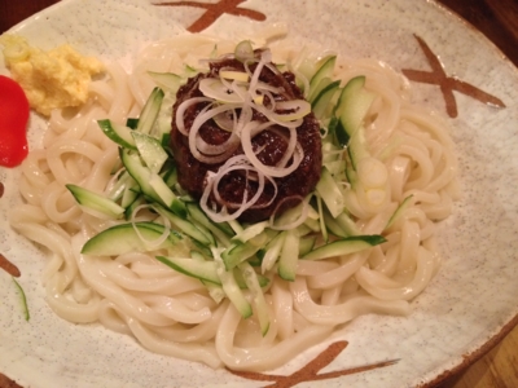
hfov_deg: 52.6
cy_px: 194
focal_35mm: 35
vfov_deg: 40.7
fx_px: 524
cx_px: 259
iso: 320
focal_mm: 4.28
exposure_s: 1/20
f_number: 2.4
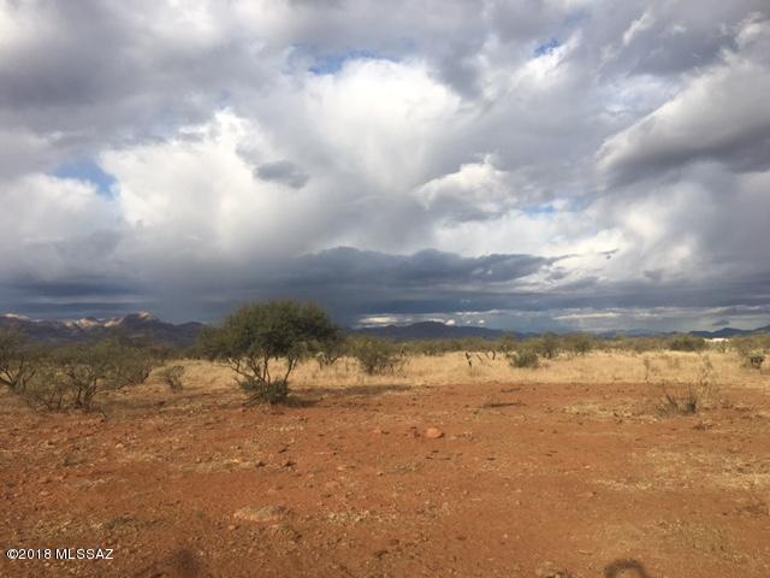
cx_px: 385
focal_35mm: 29
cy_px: 289
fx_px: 645
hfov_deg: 61.7
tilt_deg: +3.8
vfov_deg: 48.2
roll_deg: +1.4
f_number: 2.2
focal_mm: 4.15
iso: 25
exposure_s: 1/1832
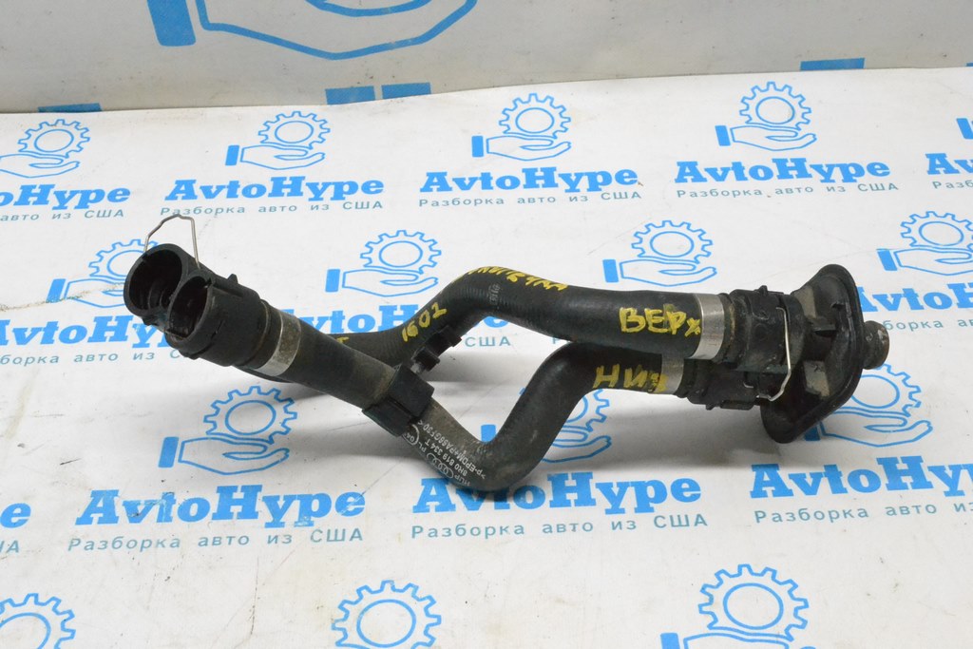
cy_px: 324
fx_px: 1297
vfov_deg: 28.1
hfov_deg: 41.1
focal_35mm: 48
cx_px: 486
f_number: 13
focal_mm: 32
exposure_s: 1/100
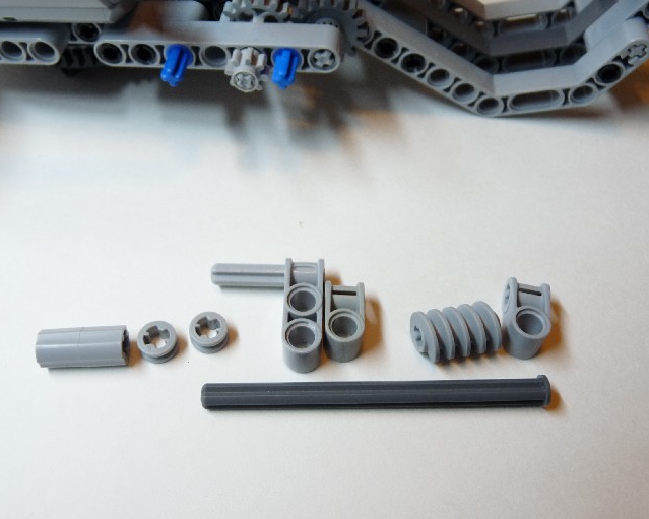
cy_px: 240
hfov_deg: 54.2
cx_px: 298
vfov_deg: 44.5
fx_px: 634
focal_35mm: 33
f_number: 2.8
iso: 160
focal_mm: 4.8
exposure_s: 1/30
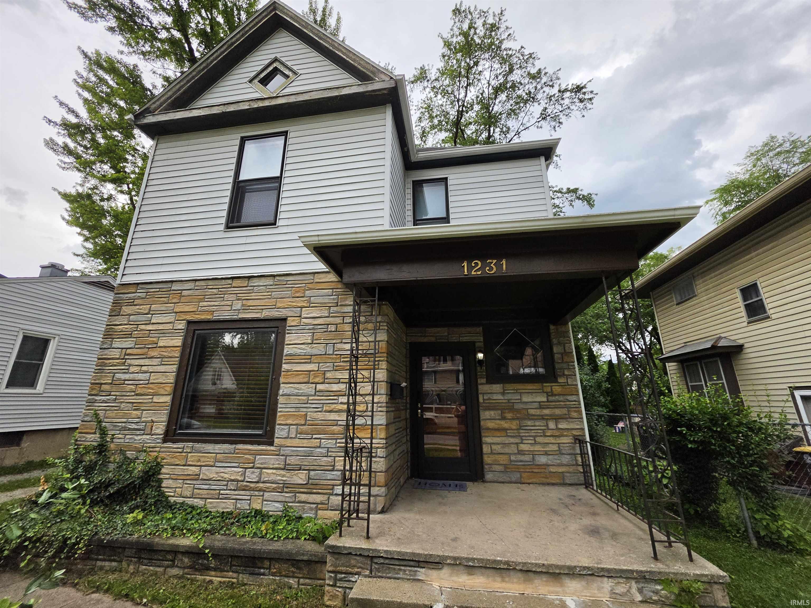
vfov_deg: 89.9
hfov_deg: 106.2
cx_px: 406
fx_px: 305
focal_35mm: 13
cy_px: 304
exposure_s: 1/2000
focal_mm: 2.2
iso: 50
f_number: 1.9
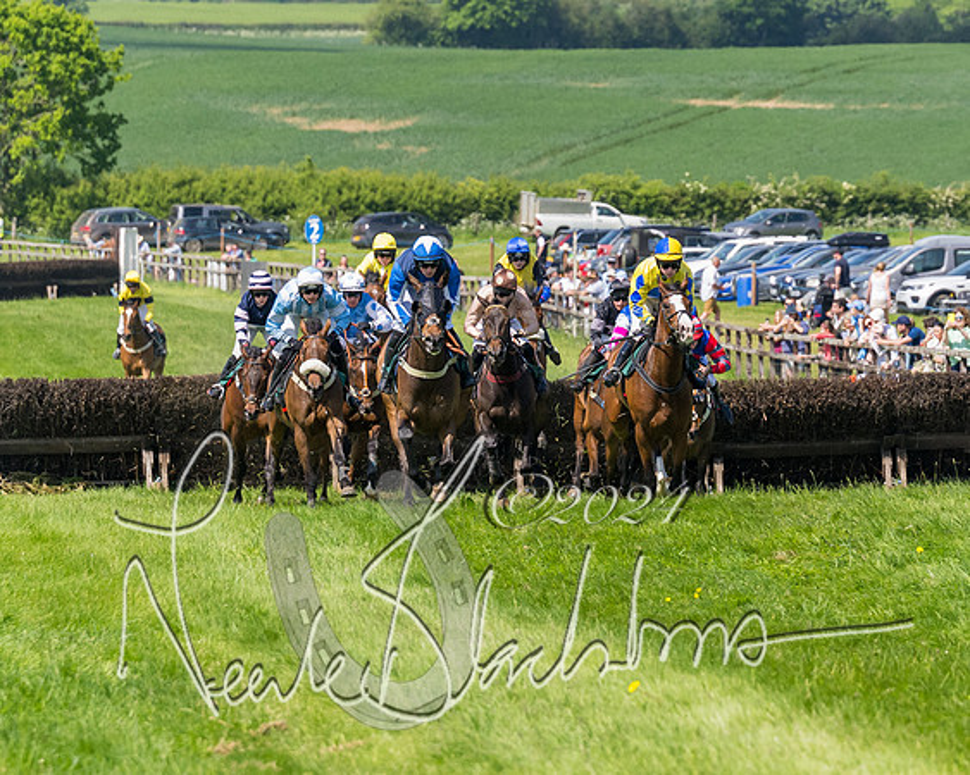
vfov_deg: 4.2
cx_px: 601
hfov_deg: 5.2
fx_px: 10697
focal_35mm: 373
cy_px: 294
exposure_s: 1/3200
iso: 400
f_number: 4
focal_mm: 140
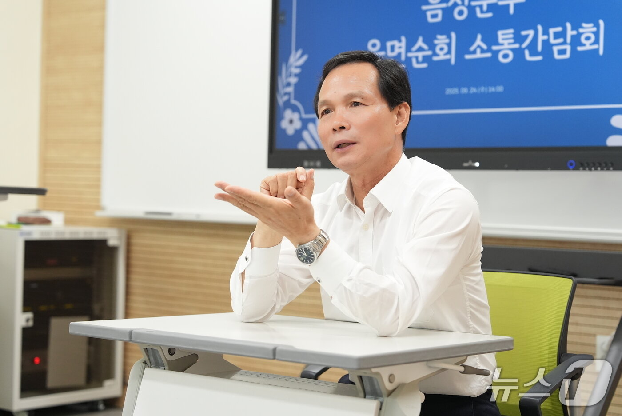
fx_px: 1210
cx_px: 311
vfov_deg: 19.5
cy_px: 208
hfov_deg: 28.8
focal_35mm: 70
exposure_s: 1/500
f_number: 3.5
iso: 3200
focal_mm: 70
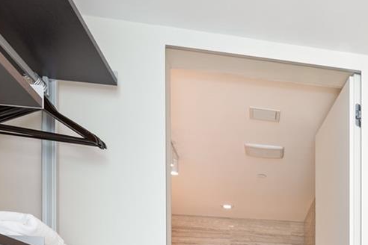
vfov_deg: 22.9
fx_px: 532
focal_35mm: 52
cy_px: 325
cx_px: 399
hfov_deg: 33.5
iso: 250
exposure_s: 1/6
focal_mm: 16
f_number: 8
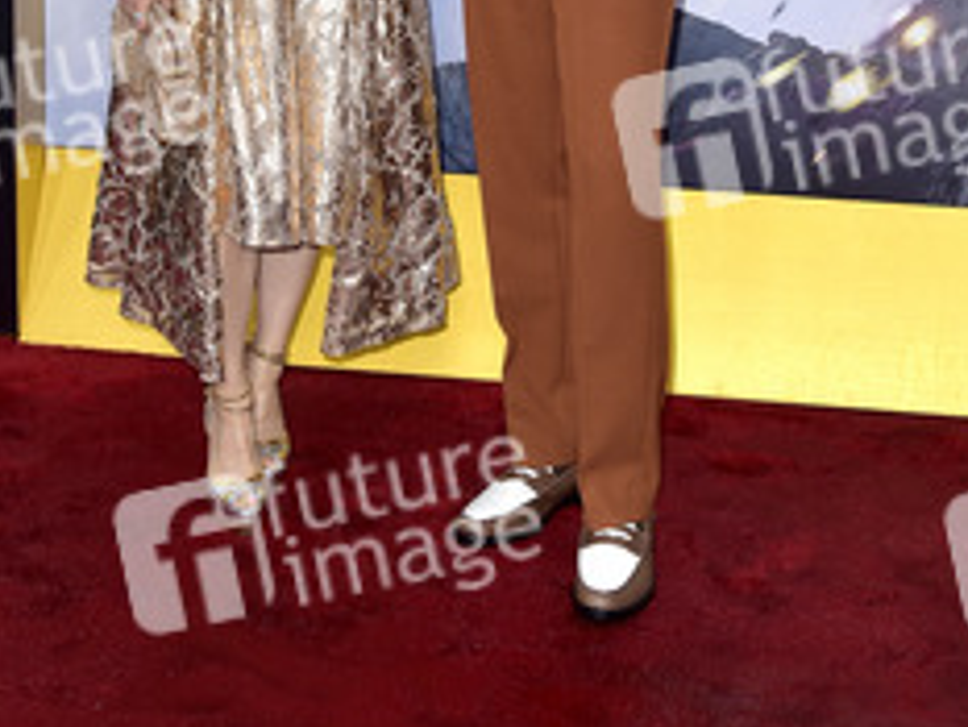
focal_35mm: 66
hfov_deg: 29.4
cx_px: 451
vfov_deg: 21.1
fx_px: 1847
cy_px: -87
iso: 400
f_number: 6.3
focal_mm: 40
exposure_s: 1/250
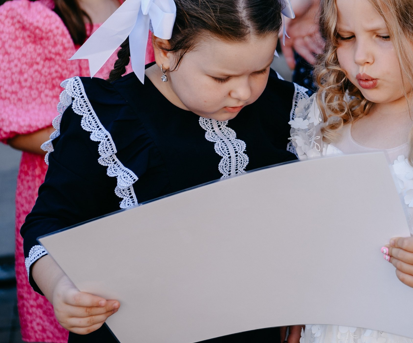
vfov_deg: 11.0
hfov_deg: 13.2
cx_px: 371
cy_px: 92
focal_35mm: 143
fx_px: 1774
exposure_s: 1/320
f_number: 4
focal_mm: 70
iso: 125
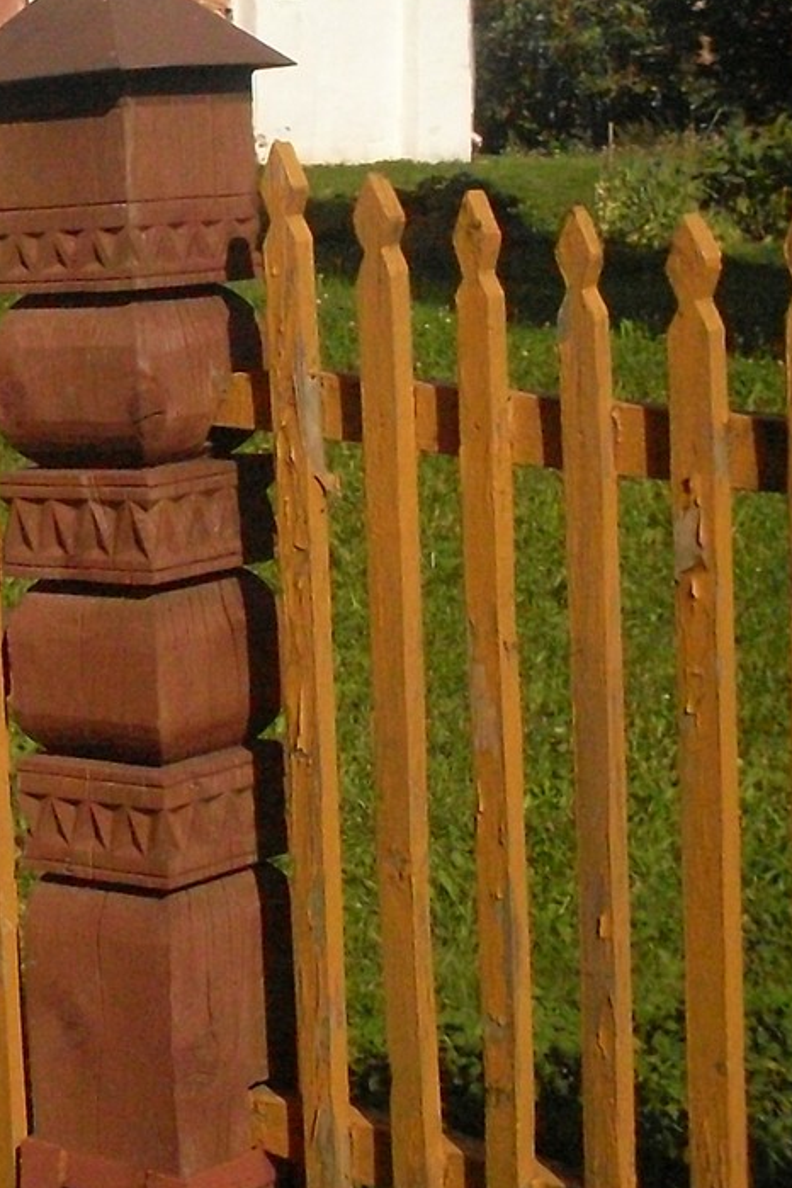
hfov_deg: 15.9
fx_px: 2673
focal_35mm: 81
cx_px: -256
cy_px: 378
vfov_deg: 24.9
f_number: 8.4
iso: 400
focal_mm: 6.3
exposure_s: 1/1500
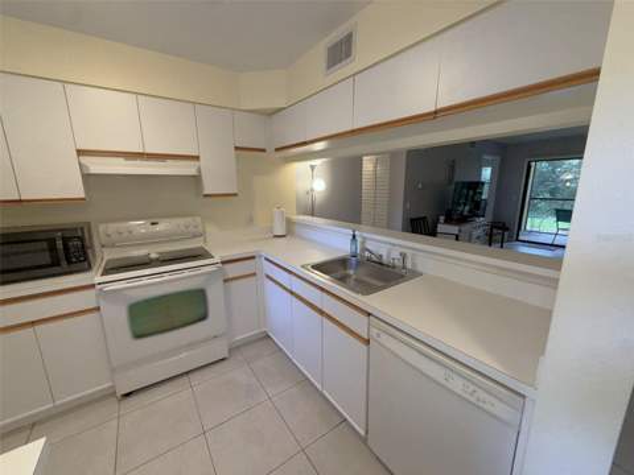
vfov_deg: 85.7
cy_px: 238
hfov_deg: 102.1
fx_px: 256
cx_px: 317
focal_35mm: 14
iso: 64
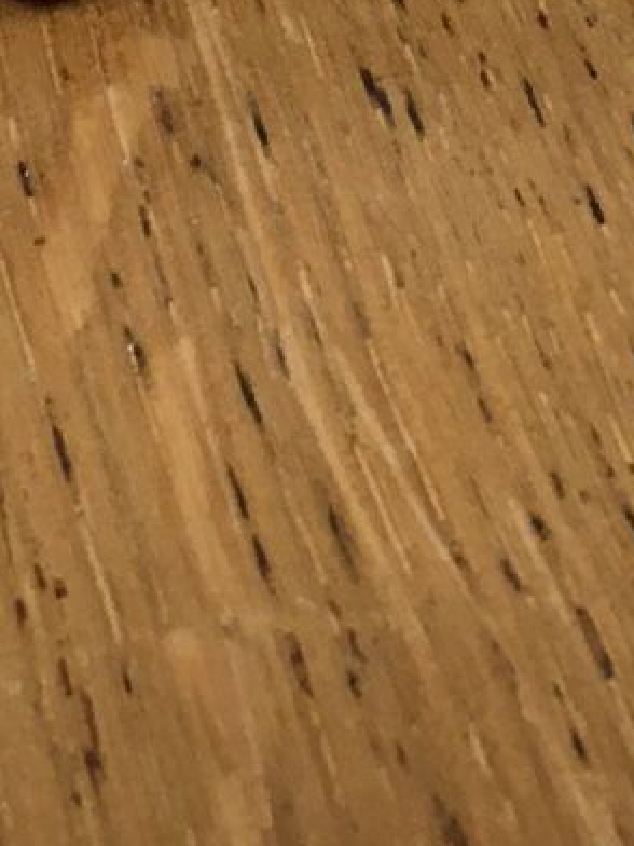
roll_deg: +0.2
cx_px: -198
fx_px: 3639
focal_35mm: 149
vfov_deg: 12.5
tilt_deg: -38.9
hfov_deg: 9.8
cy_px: -496
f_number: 2.2
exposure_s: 1/33
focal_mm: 4.15
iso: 100
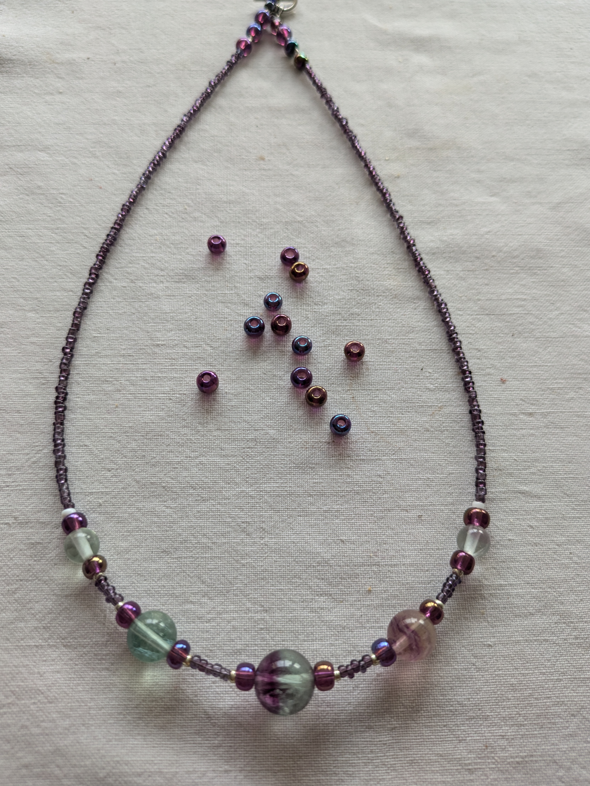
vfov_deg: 67.3
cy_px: 379
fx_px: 591
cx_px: 302
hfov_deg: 53.1
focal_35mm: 26
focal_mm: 5.43
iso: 84
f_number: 1.89
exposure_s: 1/25
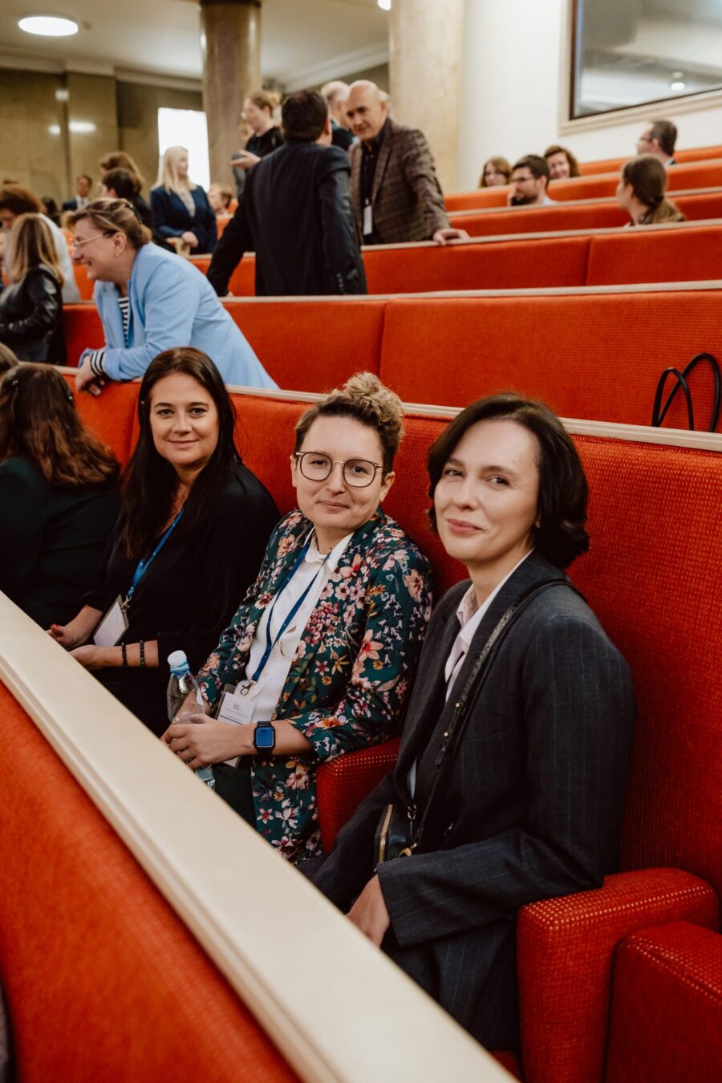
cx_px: 361
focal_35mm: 37
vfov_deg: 51.9
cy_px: 542
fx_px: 1113
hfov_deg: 35.9
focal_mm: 37
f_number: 4
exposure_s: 1/100
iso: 2500
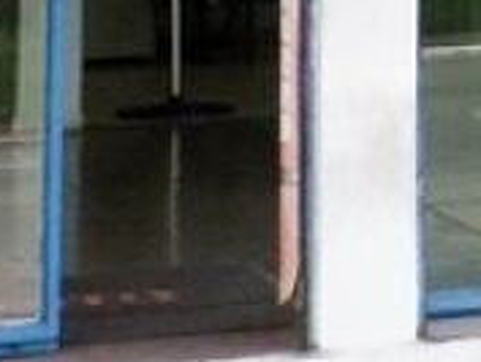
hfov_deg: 10.3
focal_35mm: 181
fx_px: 2517
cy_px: -566
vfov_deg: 7.6
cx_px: 851
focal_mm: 4.5
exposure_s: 1/350
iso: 80
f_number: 2.5
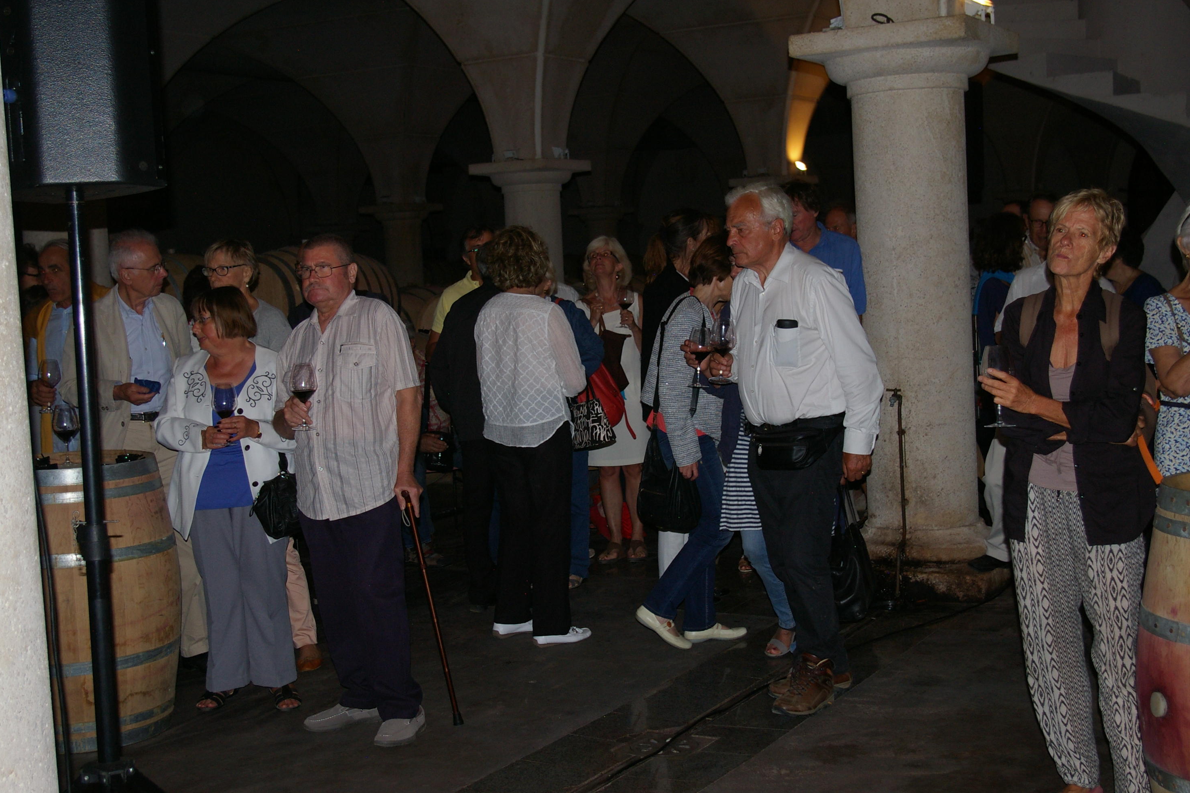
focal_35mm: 51
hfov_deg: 39.2
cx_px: 606
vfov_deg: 26.7
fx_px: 1670
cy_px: 403
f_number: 4.5
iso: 400
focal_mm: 33
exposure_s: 1/45
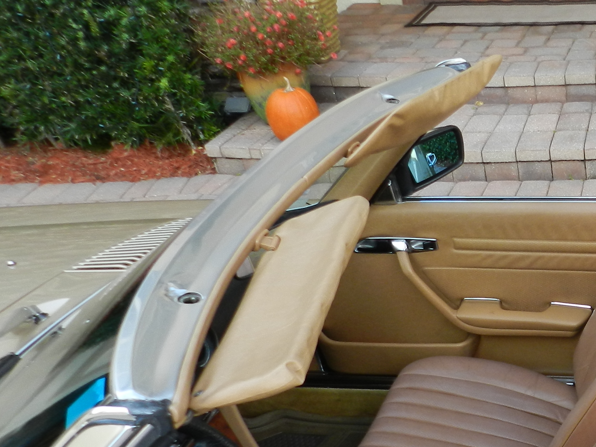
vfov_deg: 27.8
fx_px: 895
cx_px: 628
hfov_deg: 33.0
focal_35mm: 52
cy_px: 309
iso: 160
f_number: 3.4
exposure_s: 1/200
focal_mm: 4
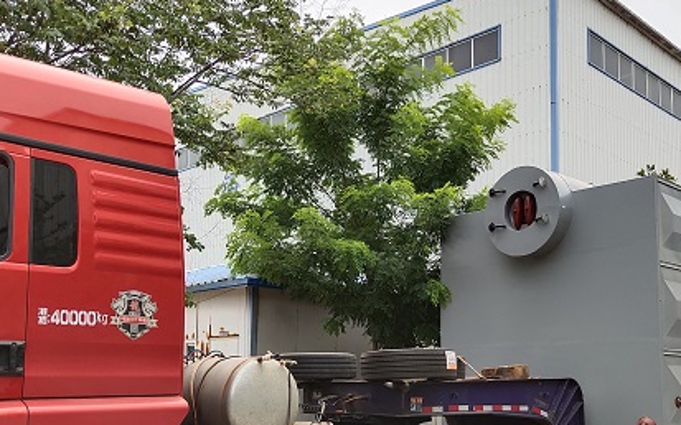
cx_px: 387
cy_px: 300
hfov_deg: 49.1
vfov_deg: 31.6
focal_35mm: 40
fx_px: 742
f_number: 1.79
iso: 50
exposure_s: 1/4302
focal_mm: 4.27
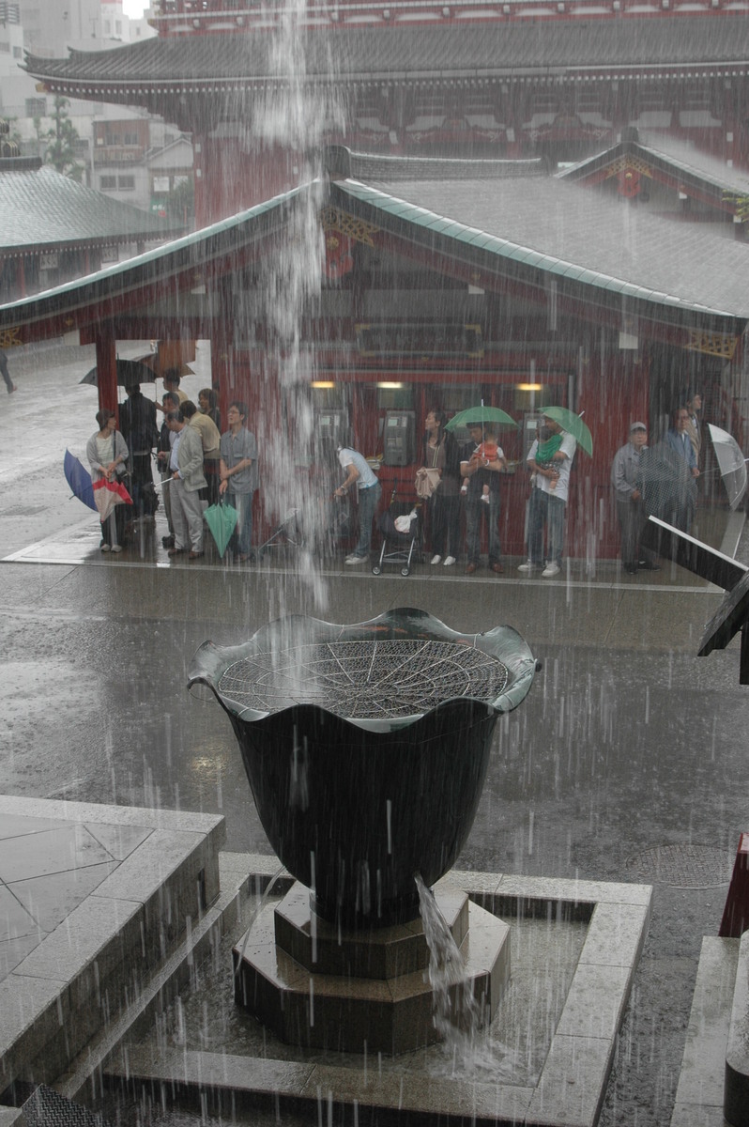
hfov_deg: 25.7
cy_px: 564
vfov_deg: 37.9
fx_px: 1641
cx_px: 374
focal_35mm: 52
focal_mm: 35
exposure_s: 1/60
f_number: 4
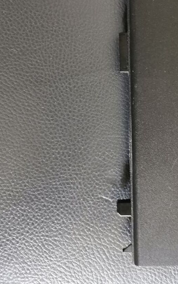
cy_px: 62
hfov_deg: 27.7
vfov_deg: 41.8
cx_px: 125
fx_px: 357
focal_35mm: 46
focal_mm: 5.58
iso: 1000
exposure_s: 1/20
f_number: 1.8
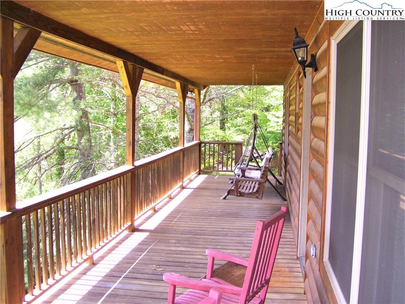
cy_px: 152
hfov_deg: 50.1
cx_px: 202
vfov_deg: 38.7
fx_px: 433
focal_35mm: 37
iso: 125
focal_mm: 6
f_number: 2.7
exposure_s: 1/90
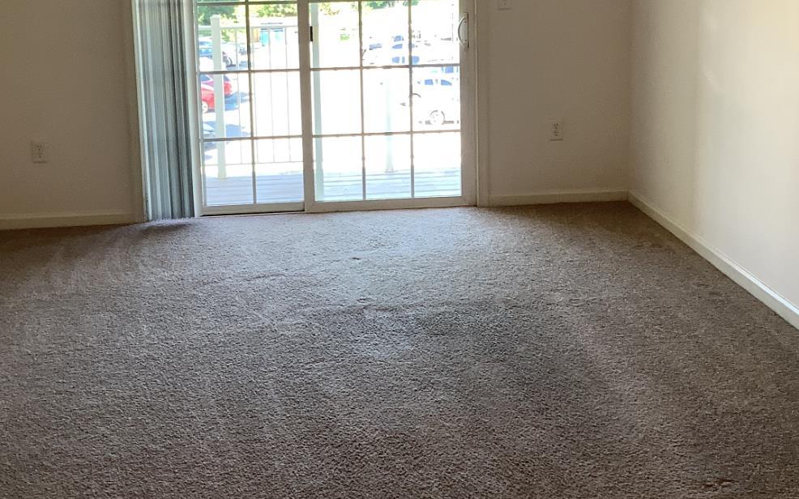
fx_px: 1089
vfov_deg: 25.5
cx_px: 413
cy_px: 119
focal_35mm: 50
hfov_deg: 40.3
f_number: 2.4
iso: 50
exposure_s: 1/50
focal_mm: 3.3
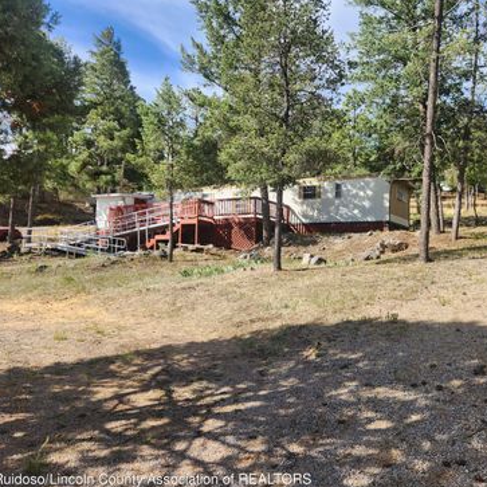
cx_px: 282
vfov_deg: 57.3
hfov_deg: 57.0
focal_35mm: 28
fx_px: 446
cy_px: 250
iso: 20
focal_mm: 5.4
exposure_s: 1/697
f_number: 1.8
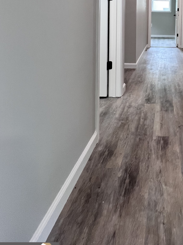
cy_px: 22
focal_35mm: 26
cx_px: 169
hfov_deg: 47.1
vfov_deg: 57.2
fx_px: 183
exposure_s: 1/120
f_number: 1.8
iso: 200
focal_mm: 1.57
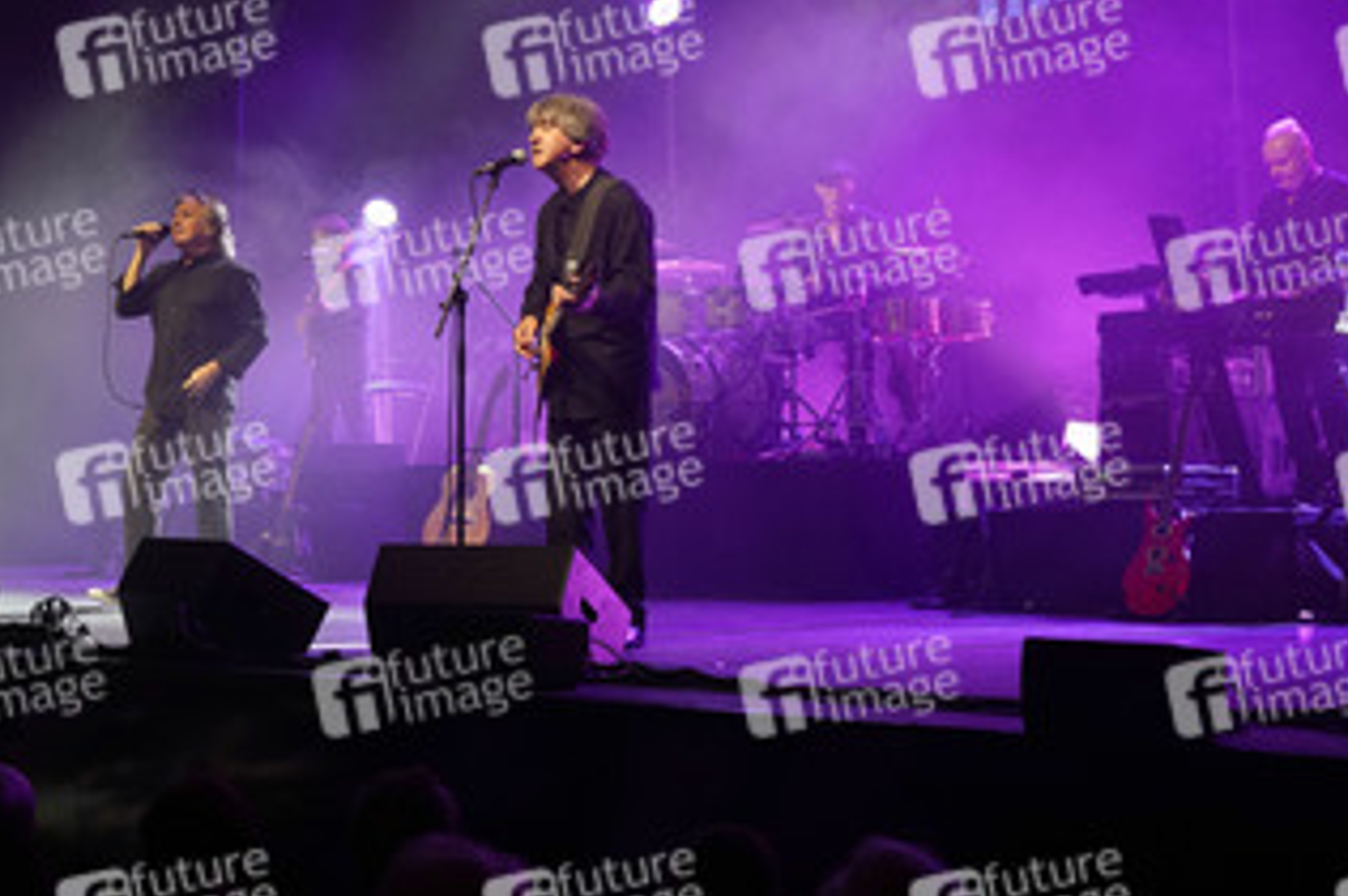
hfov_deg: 28.7
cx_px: 480
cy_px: 367
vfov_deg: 19.4
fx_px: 2618
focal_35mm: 70
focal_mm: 49
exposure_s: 1/160
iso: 1600
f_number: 5
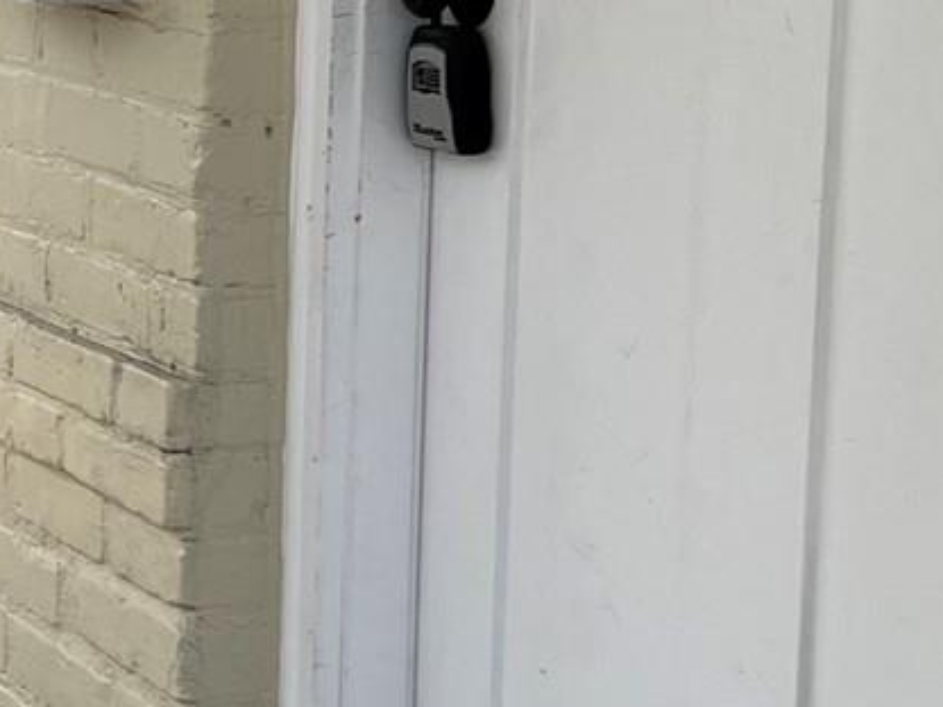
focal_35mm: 128
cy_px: 127
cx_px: -313
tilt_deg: -9.4
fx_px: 3487
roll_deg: -0.1
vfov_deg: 11.5
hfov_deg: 14.7
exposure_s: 1/2045
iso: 50
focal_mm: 5.7
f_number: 1.5
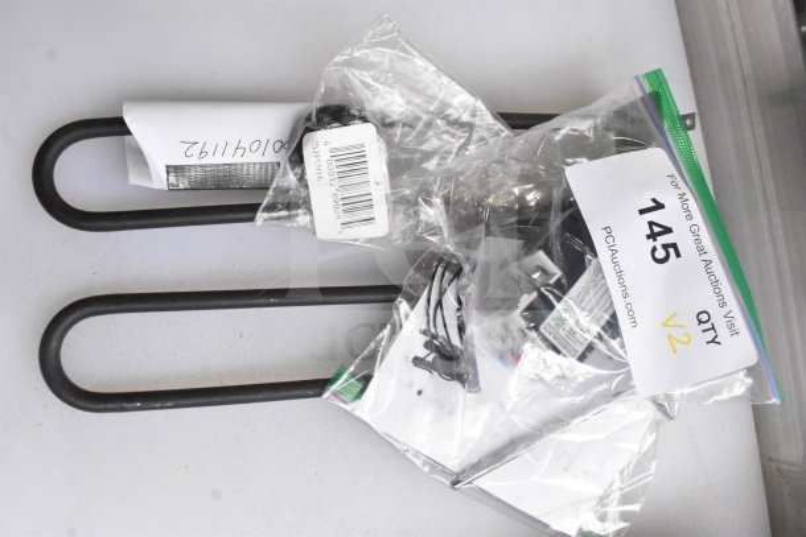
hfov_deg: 61.9
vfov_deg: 43.6
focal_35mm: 30
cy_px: 268
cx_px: 403
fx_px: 672
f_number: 13
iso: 6400
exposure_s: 1/640
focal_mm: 20
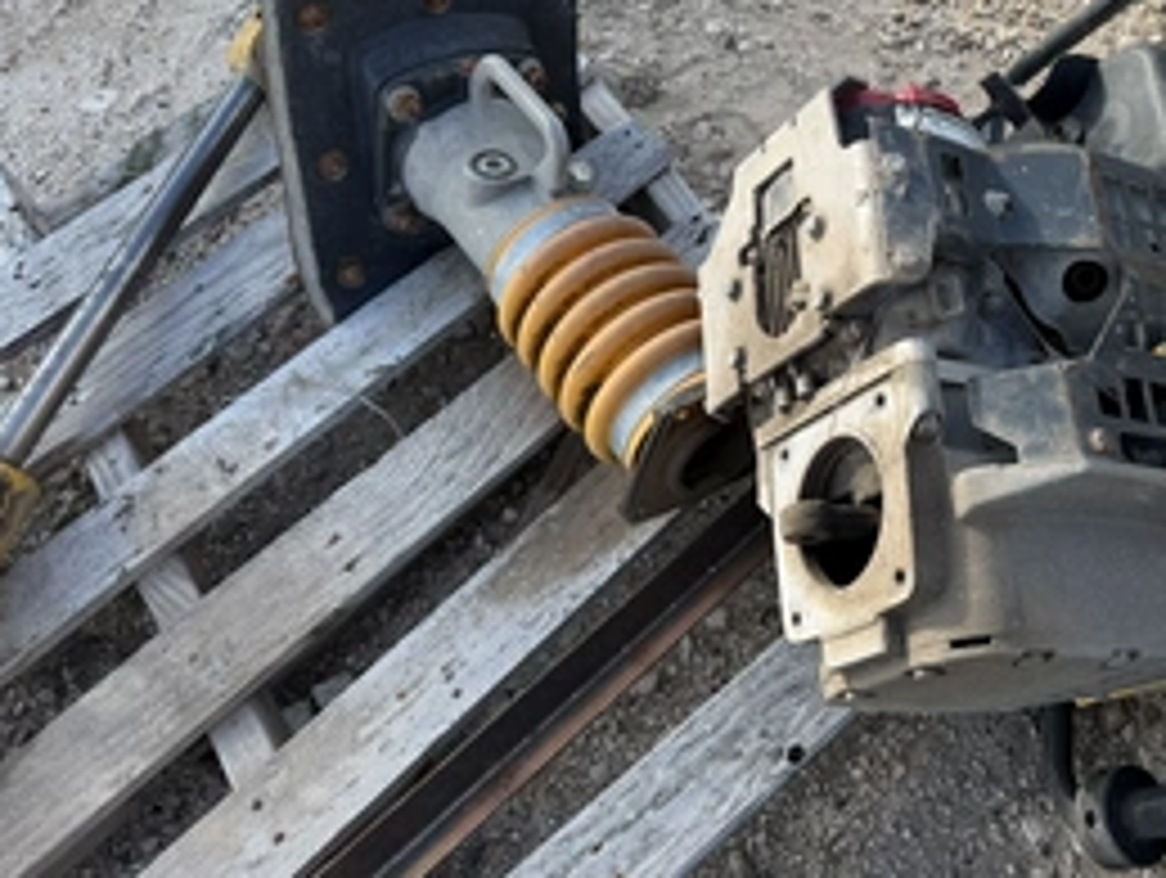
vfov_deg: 38.2
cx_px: 891
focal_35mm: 37
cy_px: 275
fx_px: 1248
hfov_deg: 47.9
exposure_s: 1/1292
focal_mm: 6.76
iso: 80
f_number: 1.78
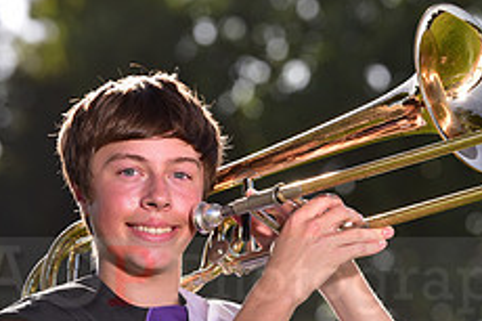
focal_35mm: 404
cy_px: 265
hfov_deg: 5.1
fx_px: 5405
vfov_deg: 3.4
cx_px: 316
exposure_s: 1/250
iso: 80
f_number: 5.6
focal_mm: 160
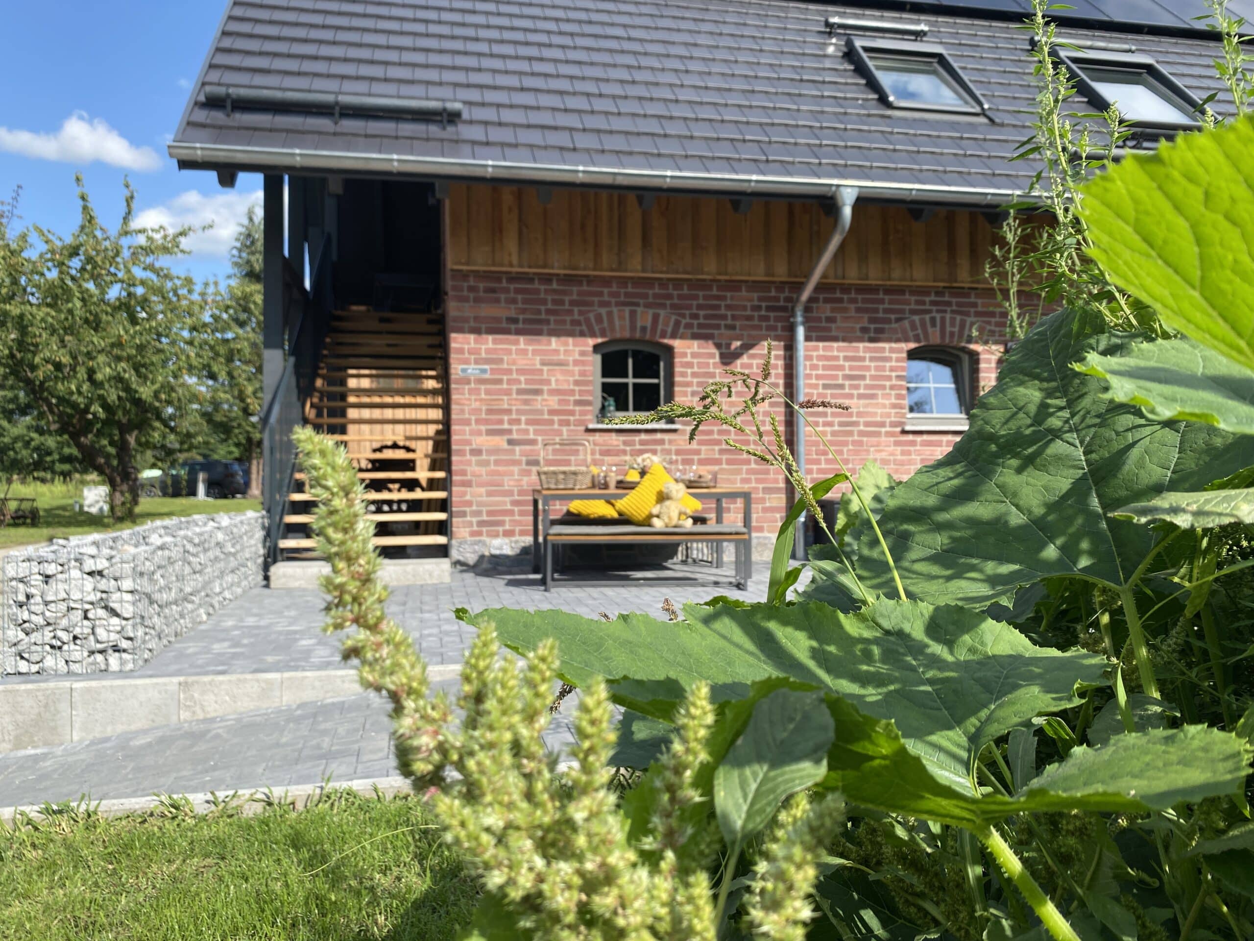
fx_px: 942
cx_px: 627
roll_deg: +0.2
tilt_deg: +1.7
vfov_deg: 53.1
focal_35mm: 26
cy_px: 470
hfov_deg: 67.3
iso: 32
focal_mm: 4.25
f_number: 1.8
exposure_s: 1/1961
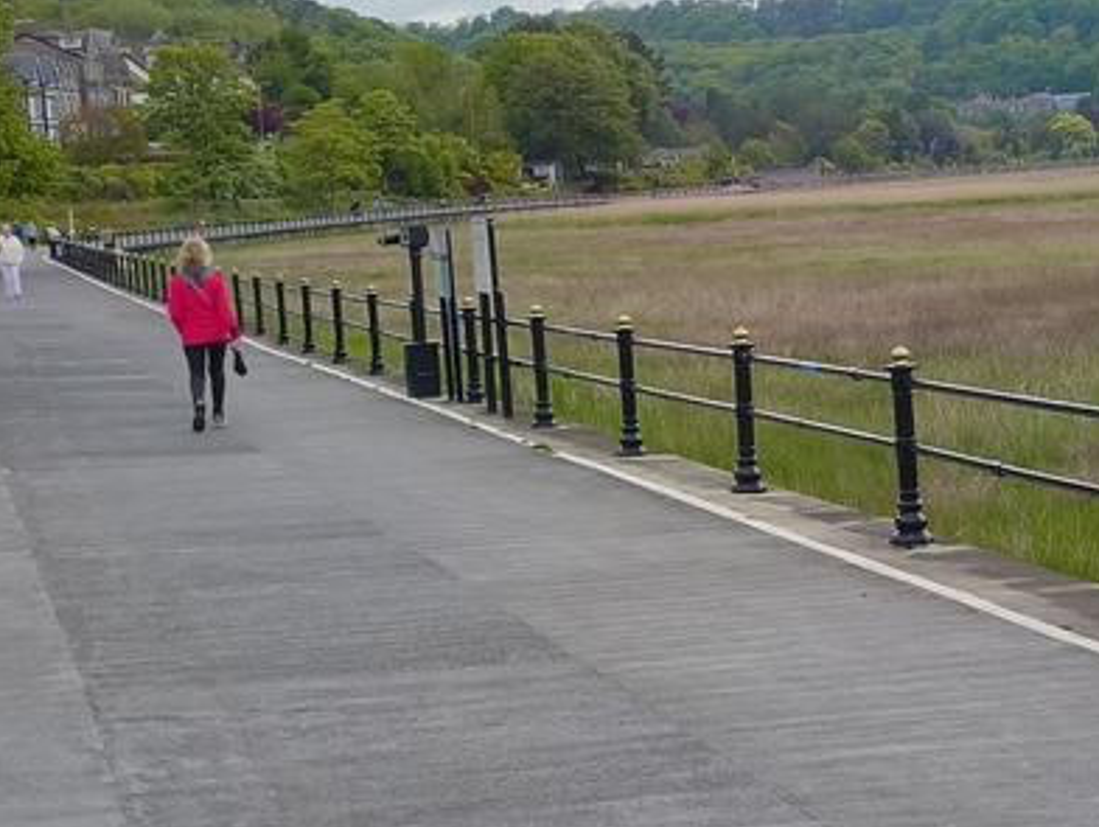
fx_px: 3242
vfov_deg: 14.5
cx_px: 1001
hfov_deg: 18.9
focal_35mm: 102
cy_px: 527
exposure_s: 1/1145
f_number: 1.87
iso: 101
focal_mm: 5.56
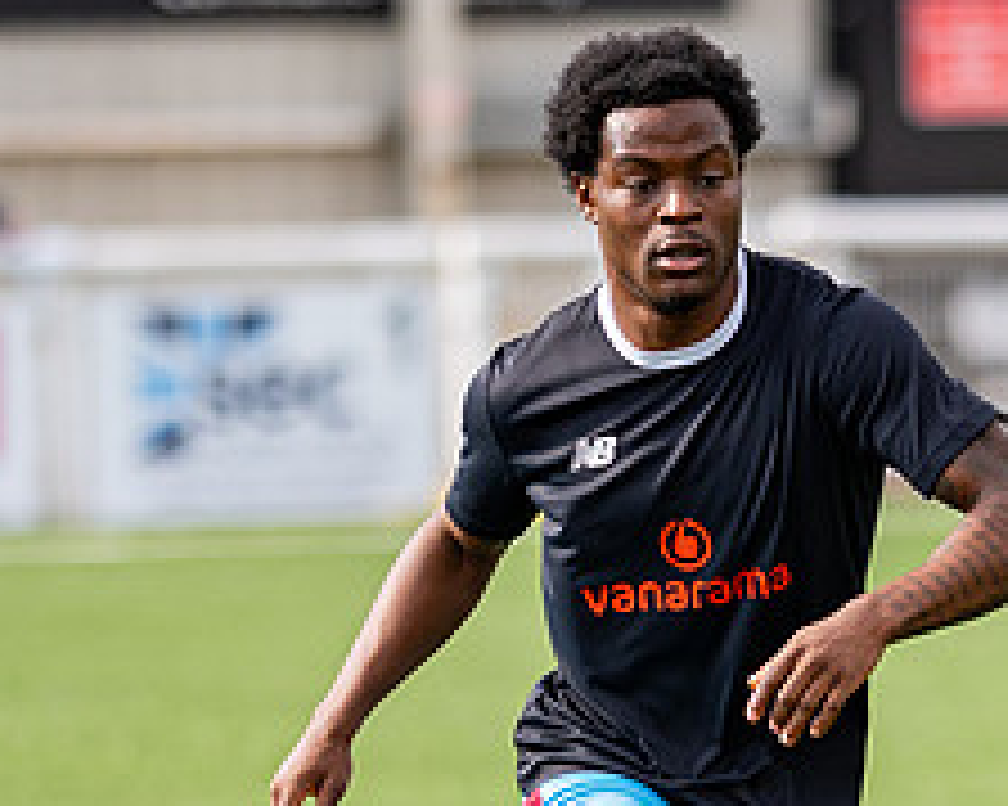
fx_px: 18757
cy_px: 1047
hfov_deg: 3.1
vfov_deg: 2.5
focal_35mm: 629
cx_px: 915
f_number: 1.8
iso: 200
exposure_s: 1/4000
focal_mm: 135
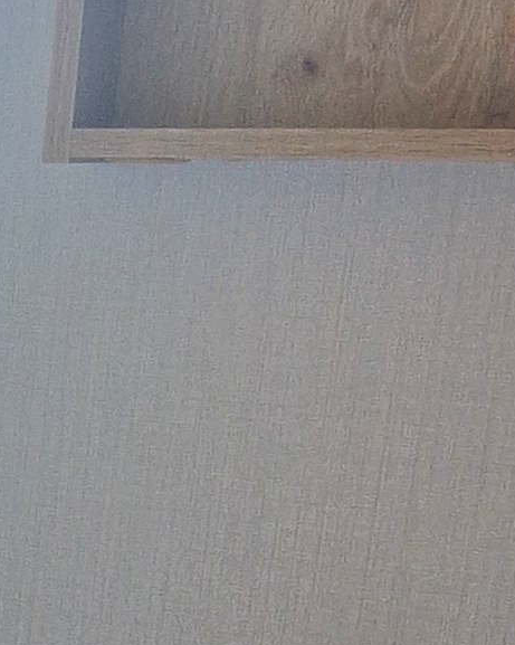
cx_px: -545
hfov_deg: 14.3
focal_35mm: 88
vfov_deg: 20.9
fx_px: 1678
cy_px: 660
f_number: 2.2
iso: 80
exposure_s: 1/100
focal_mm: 2.2
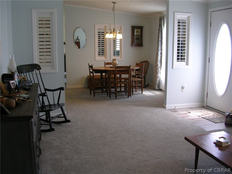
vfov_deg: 37.7
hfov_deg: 49.0
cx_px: 116
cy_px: 87
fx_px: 255
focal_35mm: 38
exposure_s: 1/53.9
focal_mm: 5.8
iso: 50
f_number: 2.8
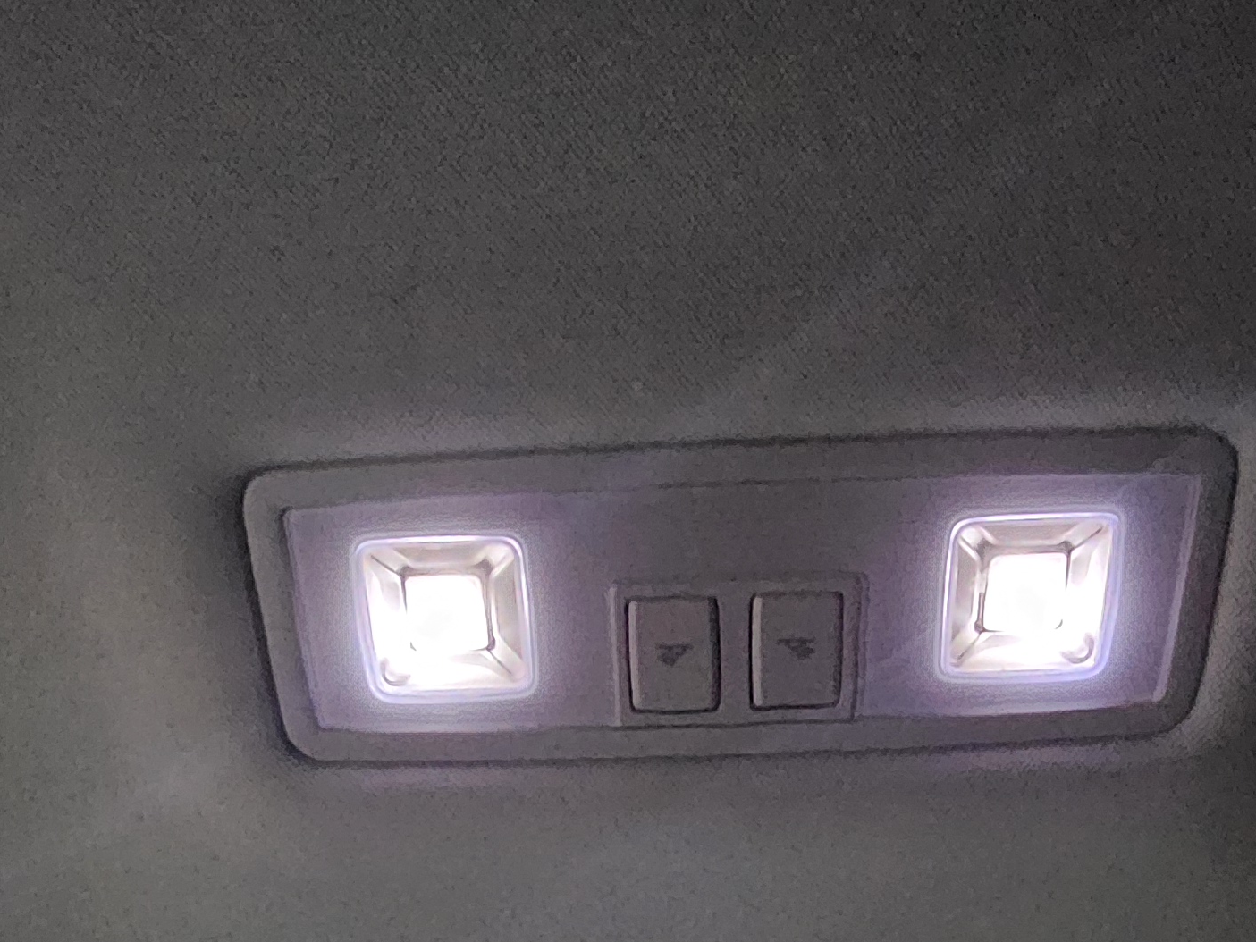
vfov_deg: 35.1
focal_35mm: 37
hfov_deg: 50.1
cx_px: 642
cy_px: 938
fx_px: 1343
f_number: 2.2
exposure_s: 1/25
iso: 2500
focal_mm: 2.2
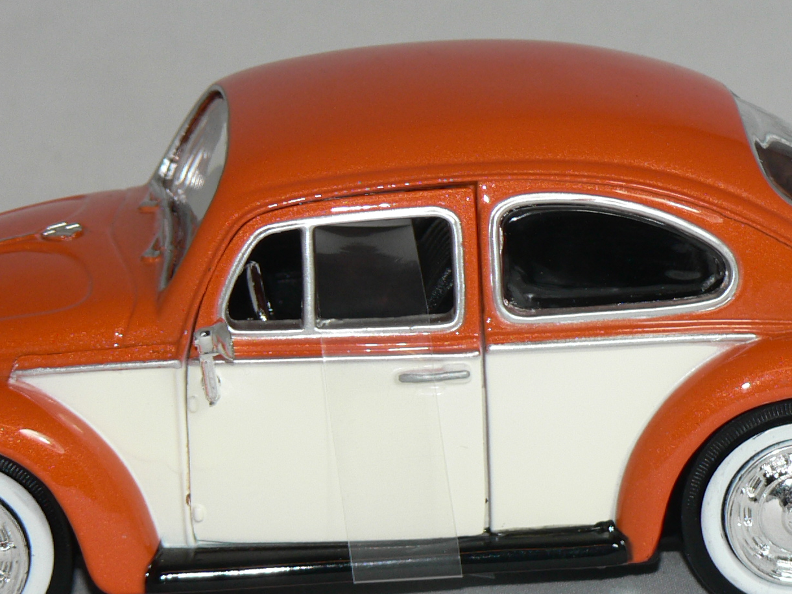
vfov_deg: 6.8
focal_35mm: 218
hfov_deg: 9.1
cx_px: 388
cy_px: 307
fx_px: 4988
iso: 80
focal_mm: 17.3
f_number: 3.2
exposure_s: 1/60
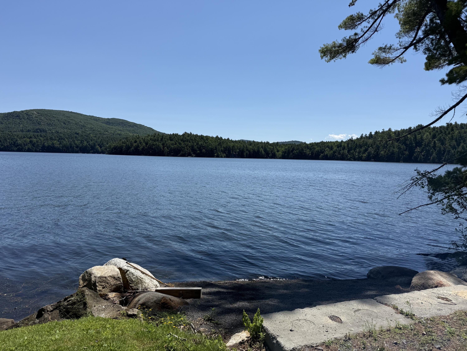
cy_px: 176
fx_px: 324
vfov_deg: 56.8
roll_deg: -1.7
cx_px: 234
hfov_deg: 71.6
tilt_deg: -1.6
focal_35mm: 24
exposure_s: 1/6173
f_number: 1.78
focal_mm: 6.76
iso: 80
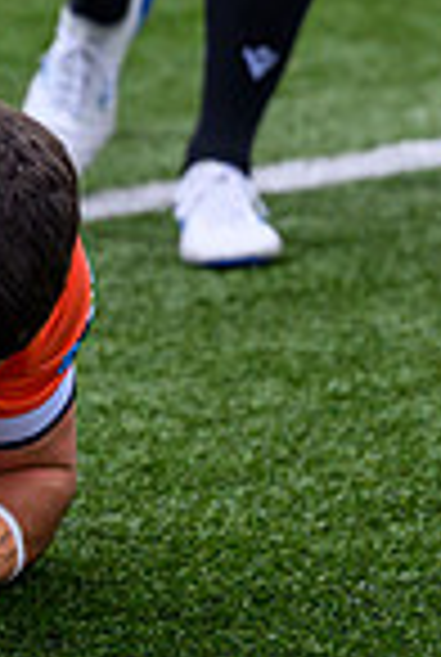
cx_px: -327
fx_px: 8979
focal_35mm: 491
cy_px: 227
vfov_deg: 4.2
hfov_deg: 2.8
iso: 640
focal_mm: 105
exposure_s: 1/800
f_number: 2.8
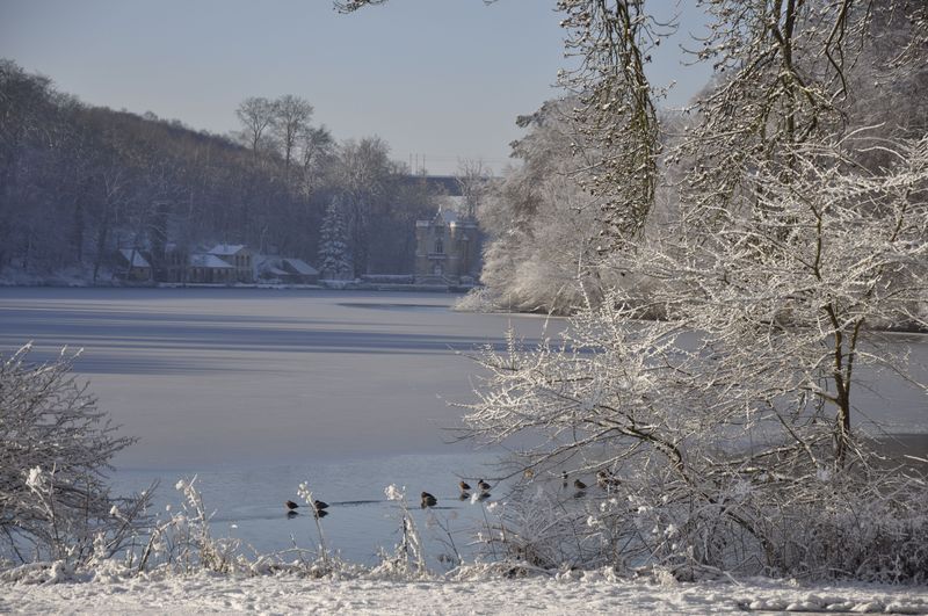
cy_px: 308
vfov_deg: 11.4
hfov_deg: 17.1
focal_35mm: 120
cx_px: 464
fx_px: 3089
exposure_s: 1/1000
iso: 200
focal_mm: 80
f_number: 5.3
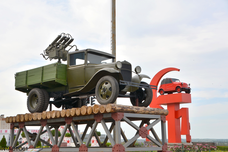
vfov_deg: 23.8
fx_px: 361
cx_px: 114
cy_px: 76
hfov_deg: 35.1
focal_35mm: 57
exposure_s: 1/250
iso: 100
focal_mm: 38
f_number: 8
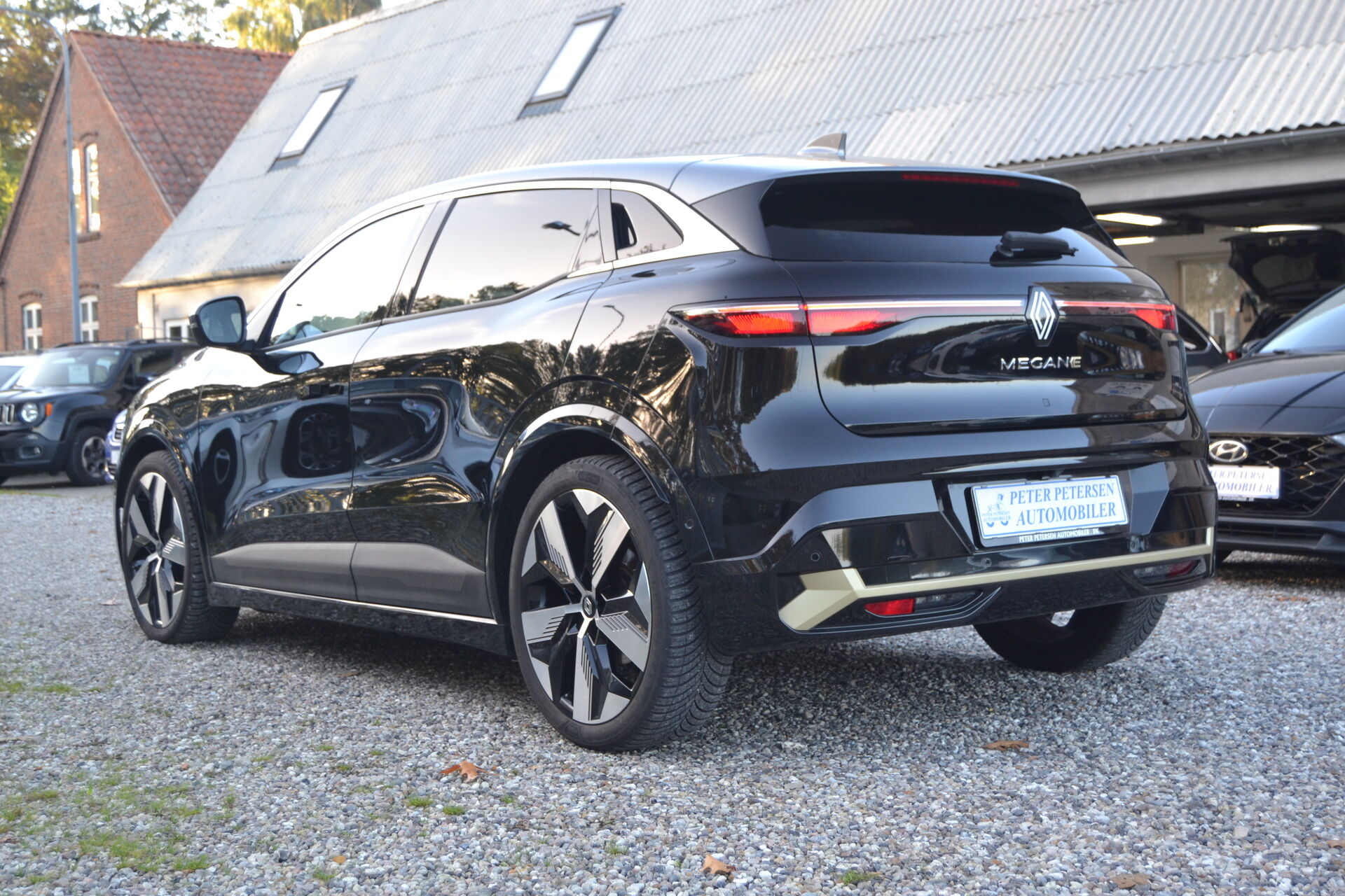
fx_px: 1737
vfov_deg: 28.9
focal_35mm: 46
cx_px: 672
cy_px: 448
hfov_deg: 42.3
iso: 400
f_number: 5.6
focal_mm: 31
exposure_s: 1/125
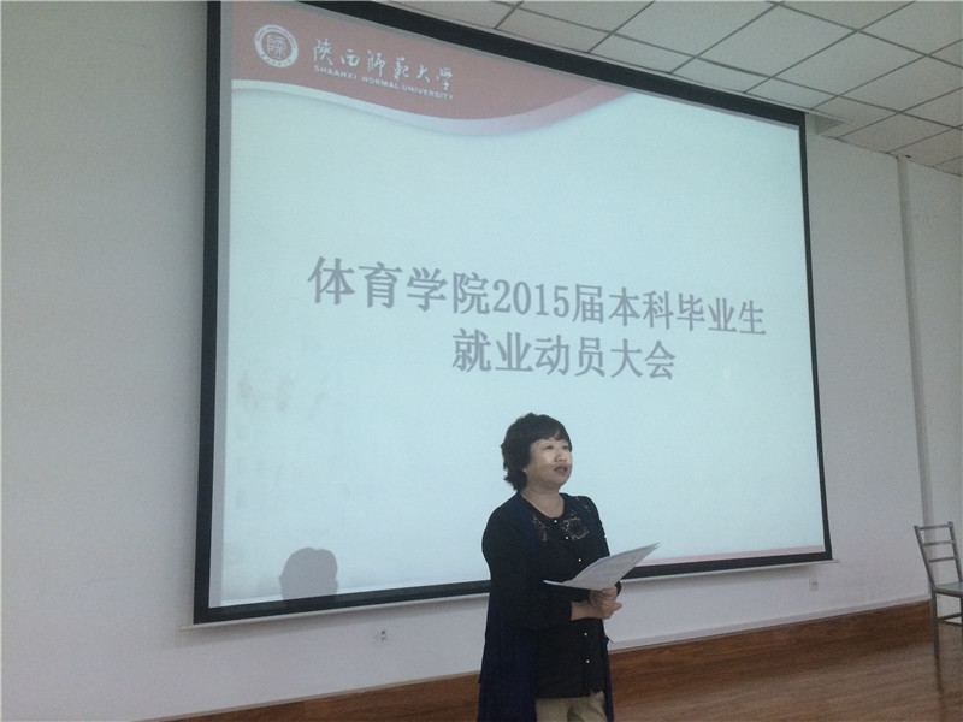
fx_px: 835
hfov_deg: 60.0
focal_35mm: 30
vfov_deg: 46.8
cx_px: 482
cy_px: 361
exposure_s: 1/30
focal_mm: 4.12
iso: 64
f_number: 2.2
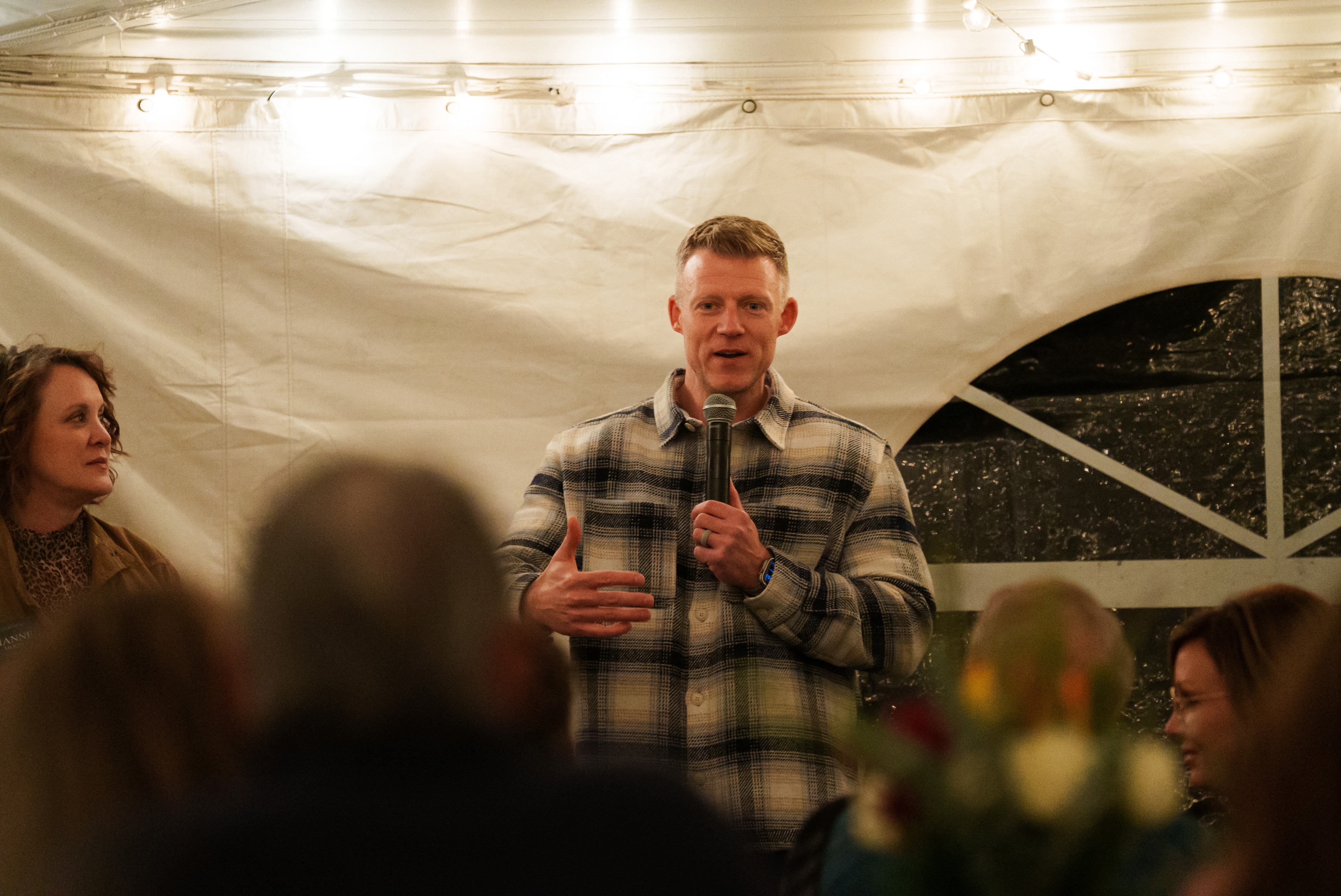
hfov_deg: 10.3
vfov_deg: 6.9
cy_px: 448
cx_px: 670
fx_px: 7454
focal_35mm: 200
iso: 12800
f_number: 3.2
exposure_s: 1/250
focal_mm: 200
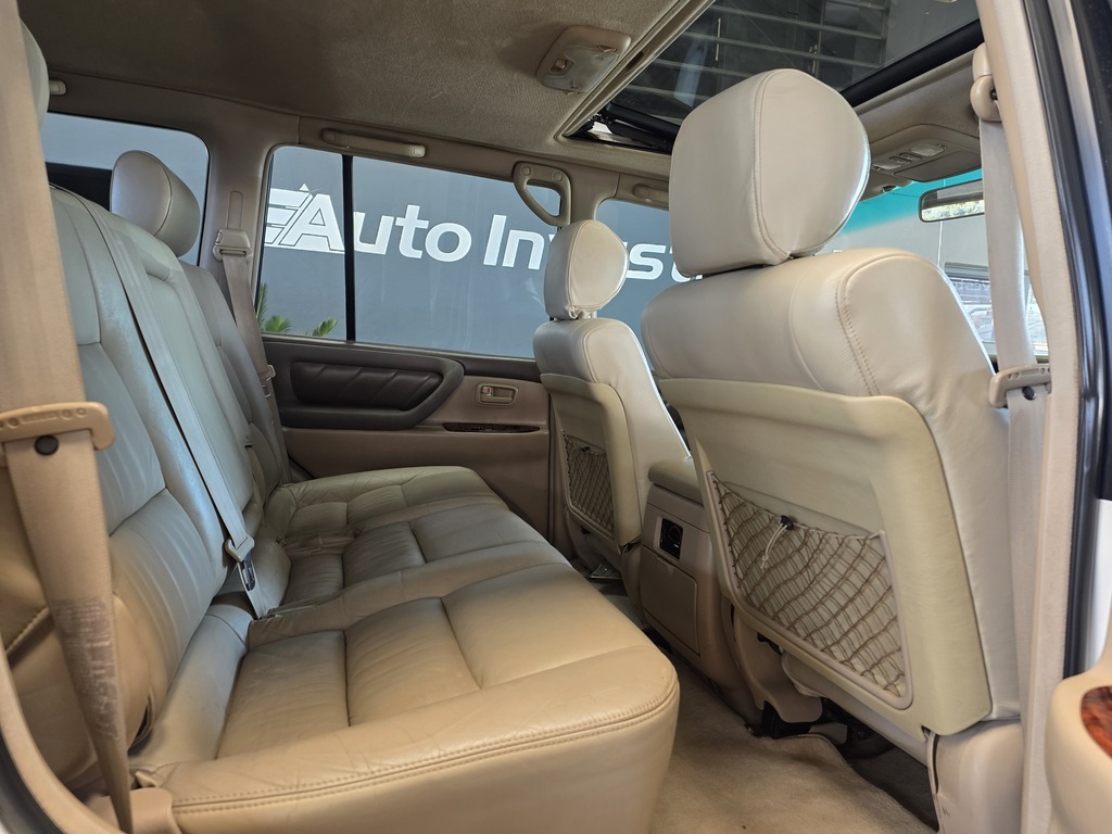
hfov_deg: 73.9
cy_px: 417
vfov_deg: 58.9
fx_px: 739
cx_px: 556
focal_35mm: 23
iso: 160
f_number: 1.7
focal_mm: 6.25
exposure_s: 1/100
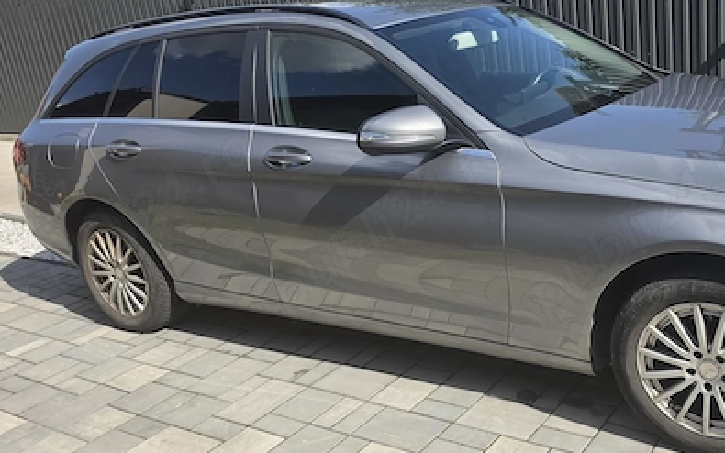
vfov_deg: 34.4
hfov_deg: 51.1
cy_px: 242
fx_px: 731
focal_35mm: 37
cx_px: 519
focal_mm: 6.5
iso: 64
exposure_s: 1/4432
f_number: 1.4
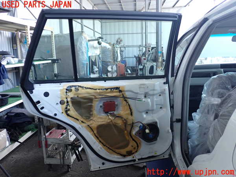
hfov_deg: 56.8
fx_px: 218
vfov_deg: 44.2
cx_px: 118
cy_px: 88
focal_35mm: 32
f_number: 2.4
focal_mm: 5.79
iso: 250
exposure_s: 1/125
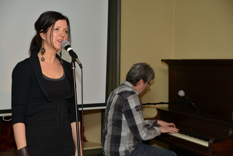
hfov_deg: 23.9
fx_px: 550
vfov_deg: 16.1
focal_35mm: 85
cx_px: 116
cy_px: 78
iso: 640
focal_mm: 85
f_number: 6.3
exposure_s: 1/125
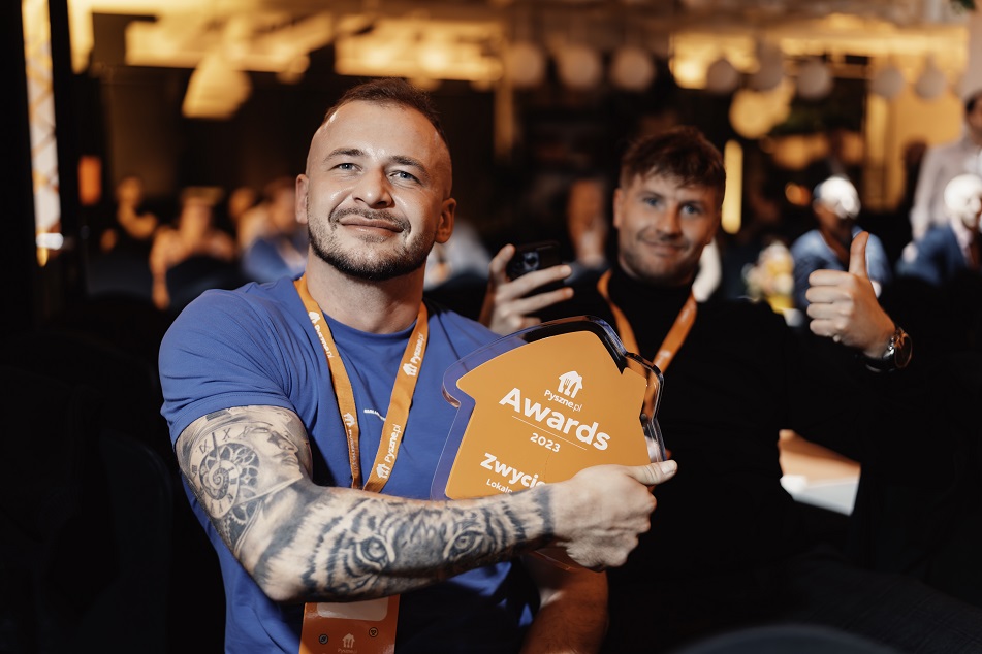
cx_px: 491
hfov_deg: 54.4
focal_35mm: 35
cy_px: 327
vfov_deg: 37.9
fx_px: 955
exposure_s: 1/125
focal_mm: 35
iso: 400
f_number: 1.2
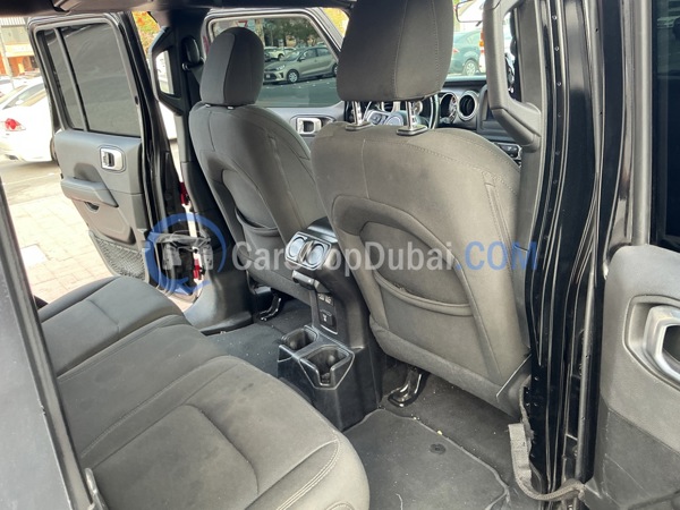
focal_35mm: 29
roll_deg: +5.4
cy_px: 255
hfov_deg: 61.7
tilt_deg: -20.1
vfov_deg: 48.2
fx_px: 570
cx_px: 340
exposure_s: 1/60
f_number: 1.8
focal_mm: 3
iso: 100
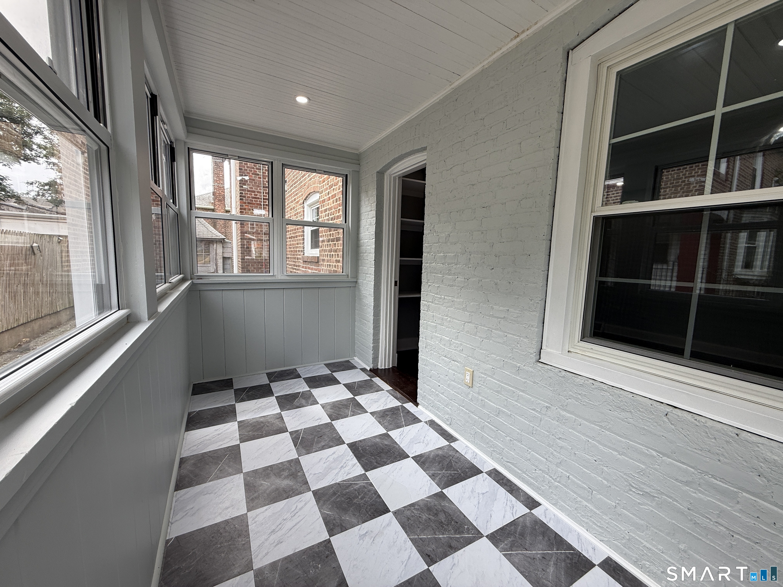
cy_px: 294
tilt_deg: -6.0
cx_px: 392
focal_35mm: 14
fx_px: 317
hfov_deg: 102.1
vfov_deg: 85.7
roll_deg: -1.3
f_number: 2.2
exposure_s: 1/204
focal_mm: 2.22
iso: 50
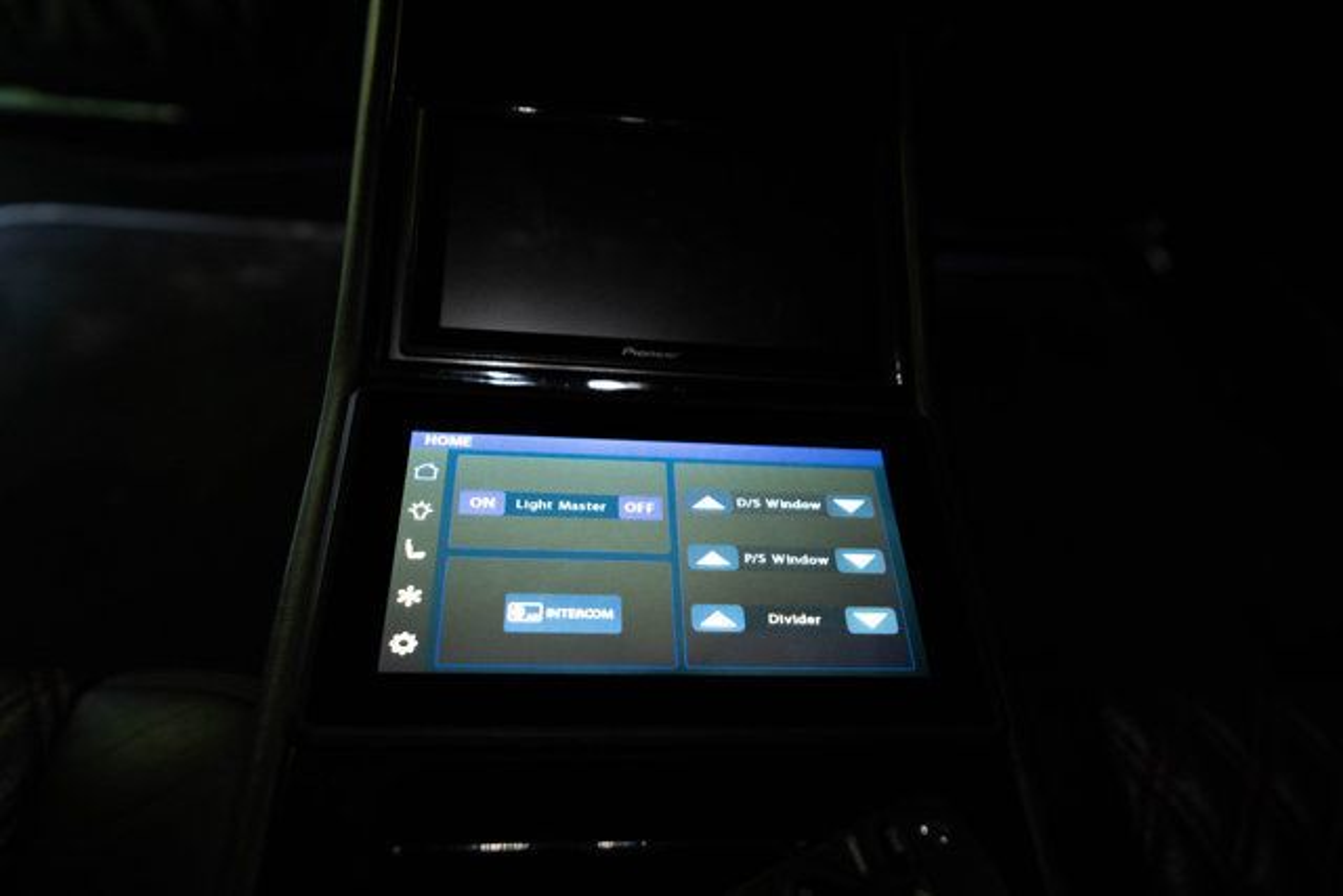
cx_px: 726
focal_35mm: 31
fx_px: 1173
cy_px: 397
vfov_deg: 41.8
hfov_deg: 59.5
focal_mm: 24
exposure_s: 1/160
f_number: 2.8
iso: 1600
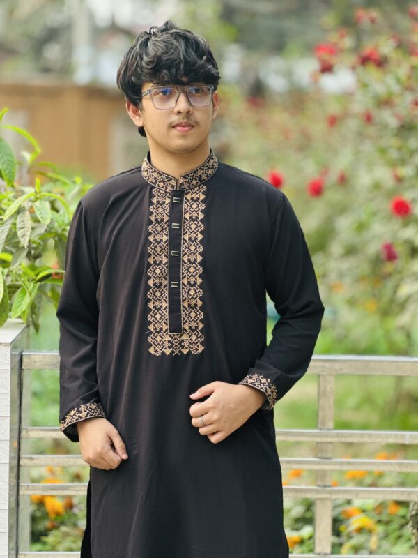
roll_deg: -2.4
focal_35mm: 77
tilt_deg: -4.9
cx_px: 209
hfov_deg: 19.1
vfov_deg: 25.3
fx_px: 1240
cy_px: 279
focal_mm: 9
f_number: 2.8
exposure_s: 1/66
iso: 250
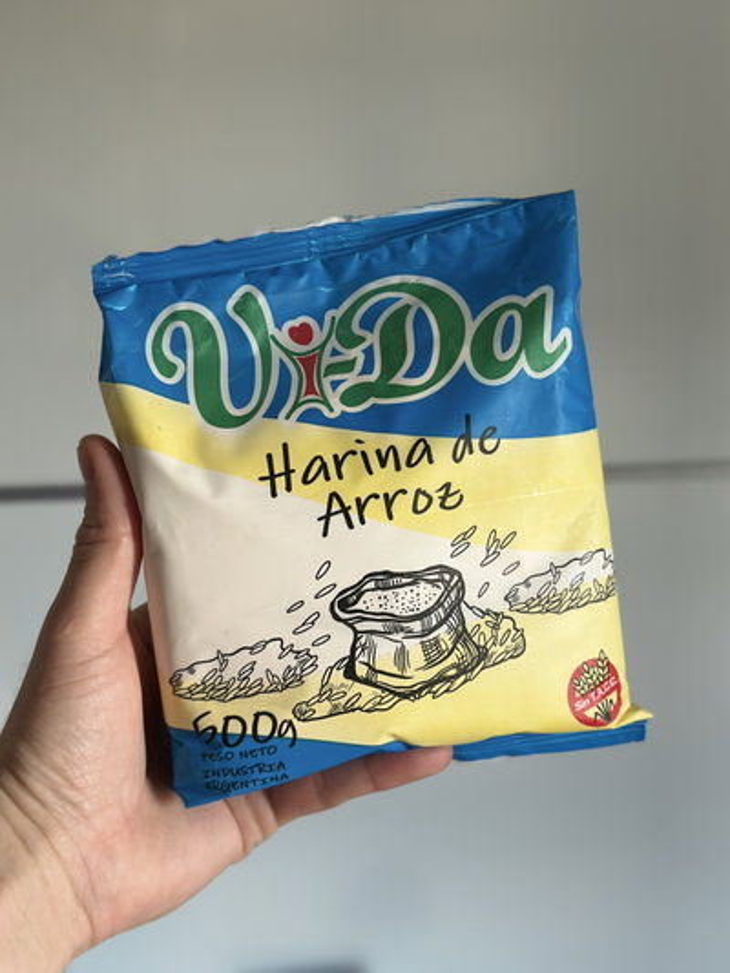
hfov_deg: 30.3
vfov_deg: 39.6
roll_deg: +0.2
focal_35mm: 48
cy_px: 486
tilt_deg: -14.1
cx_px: 365
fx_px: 1349
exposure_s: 1/50
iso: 200
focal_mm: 6.86
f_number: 1.78
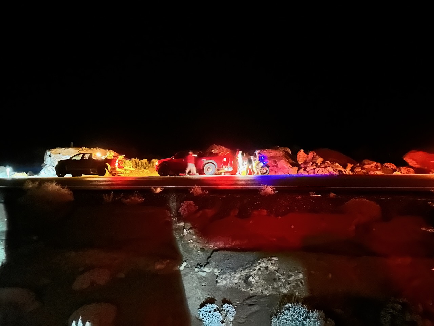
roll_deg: +0.7
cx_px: 217
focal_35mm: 24
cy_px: 163
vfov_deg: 56.8
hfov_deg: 71.6
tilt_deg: -0.4
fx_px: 301
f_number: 1.78
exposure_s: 1/5
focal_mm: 6.86
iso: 32000
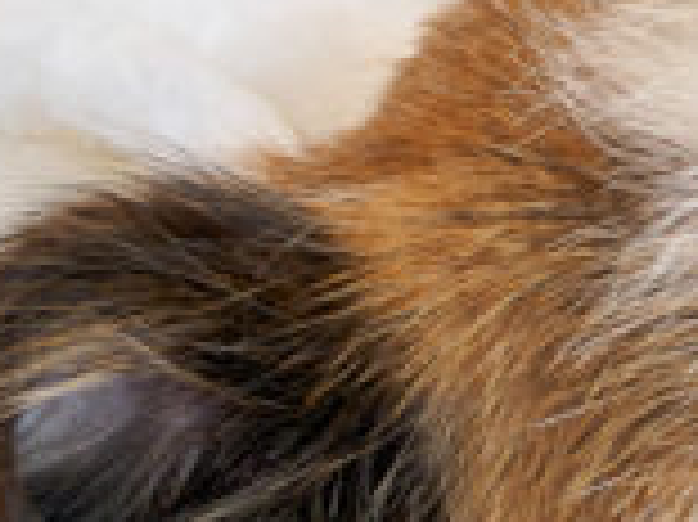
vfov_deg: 6.0
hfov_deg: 7.6
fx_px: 4997
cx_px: 1554
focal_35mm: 248
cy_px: 58
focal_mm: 25
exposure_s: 1/50
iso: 200
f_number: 2.8
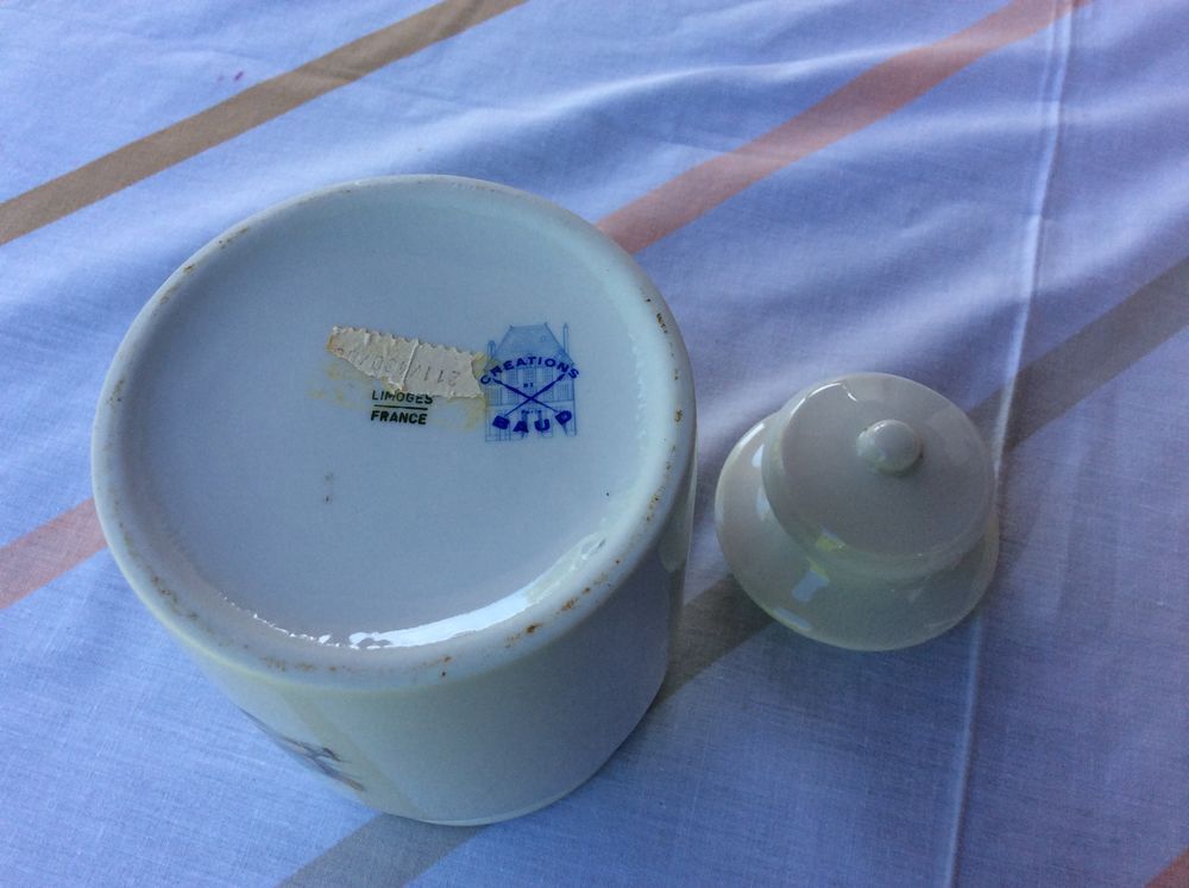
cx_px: 594
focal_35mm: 32
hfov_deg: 56.9
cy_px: 444
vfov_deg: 44.1
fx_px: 1098
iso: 32
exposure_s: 1/163
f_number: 2.4
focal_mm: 3.3
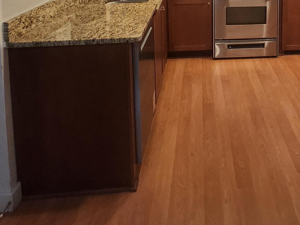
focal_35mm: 34
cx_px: 227
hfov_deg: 51.5
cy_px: -46
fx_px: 295
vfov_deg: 33.7
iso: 400
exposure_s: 1/30
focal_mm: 1.74
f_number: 2.2
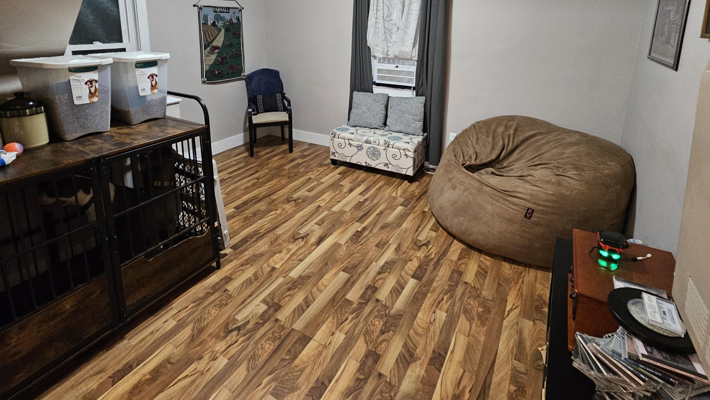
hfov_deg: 95.9
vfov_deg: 59.9
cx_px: 345
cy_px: 93
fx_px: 320
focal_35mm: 17
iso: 640
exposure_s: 1/24
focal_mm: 2.2
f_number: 2.2
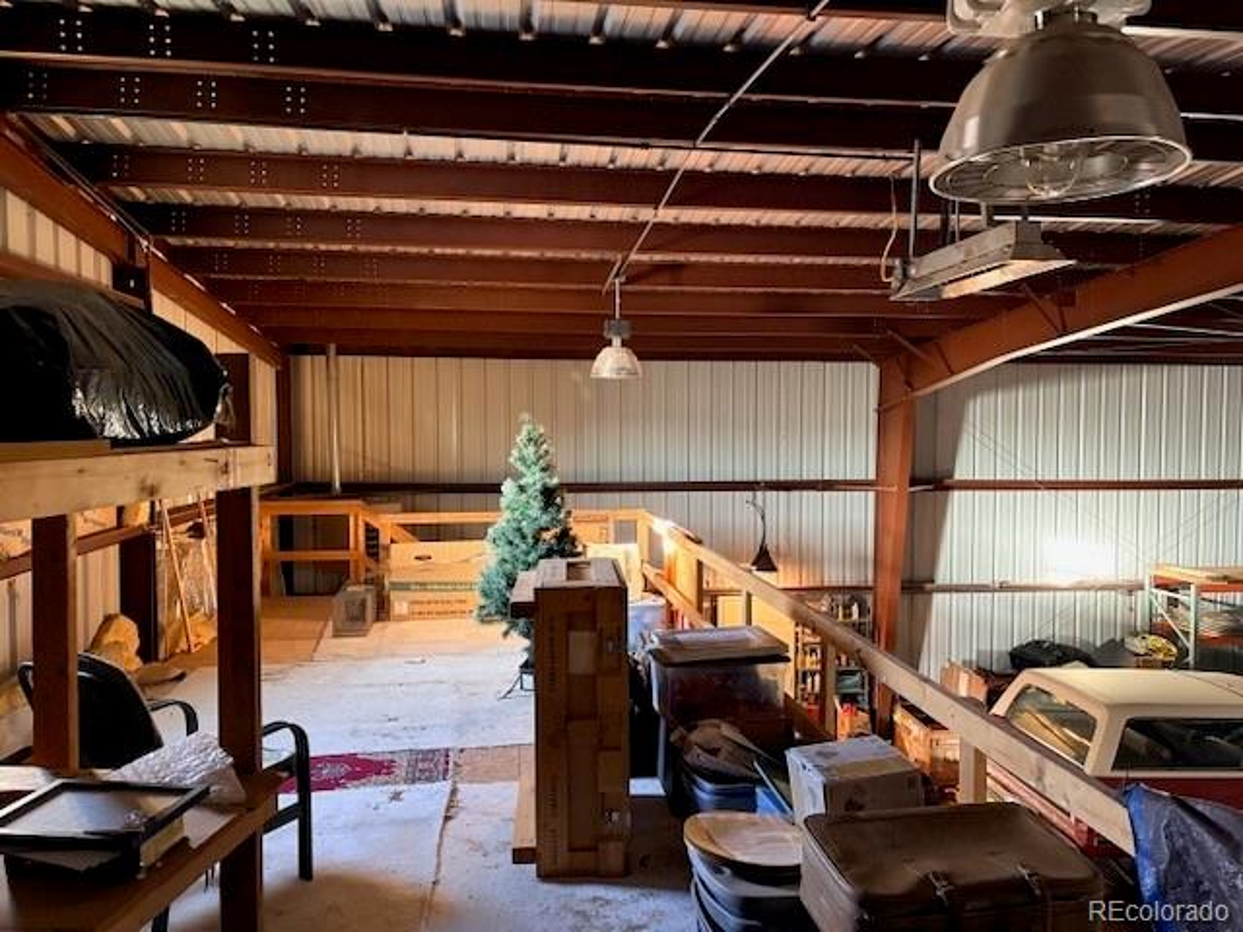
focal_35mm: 26
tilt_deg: -0.2
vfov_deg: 53.1
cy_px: 466
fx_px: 934
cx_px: 622
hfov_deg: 67.3
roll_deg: -0.7
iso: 500
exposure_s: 1/40
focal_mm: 5.96
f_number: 1.6
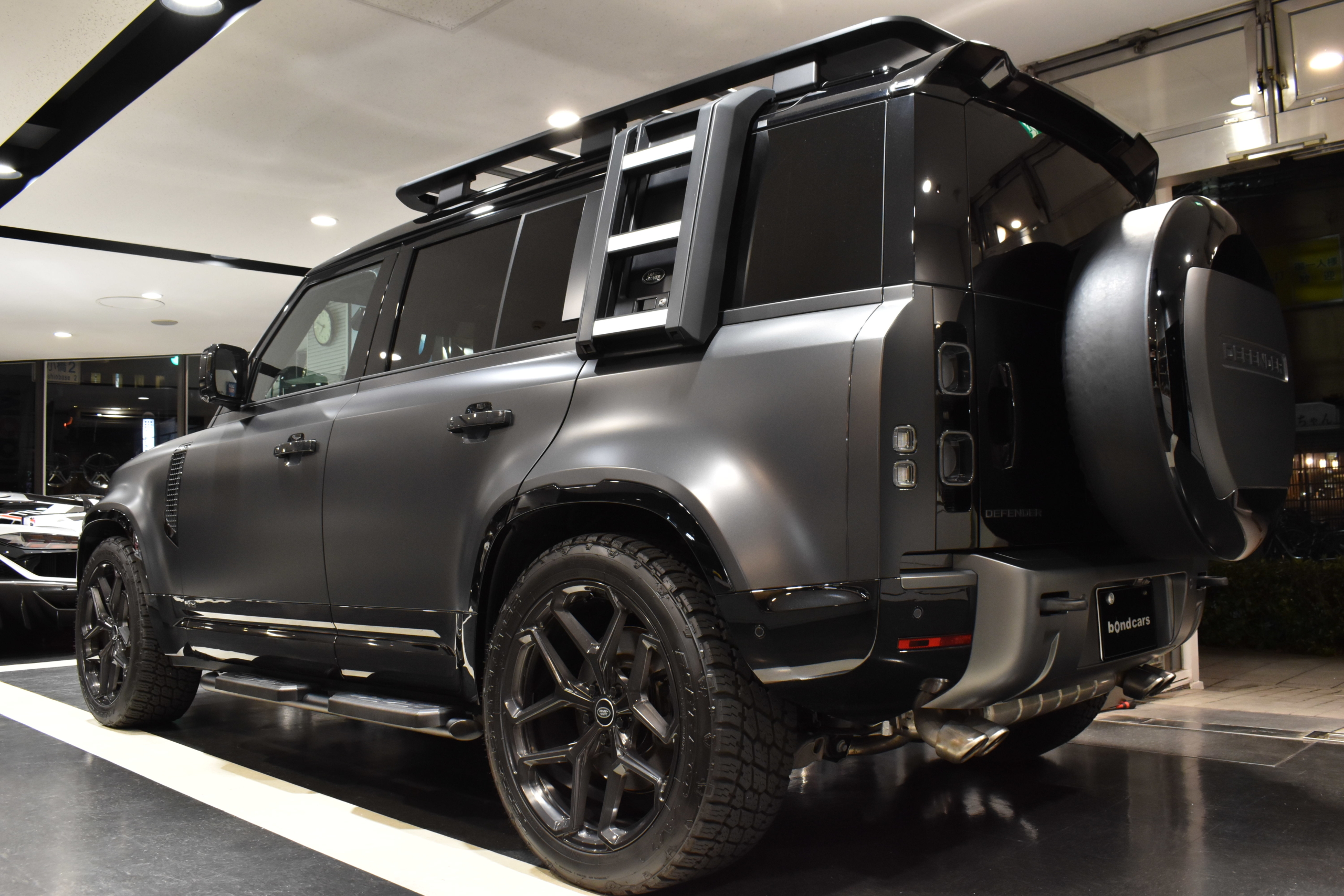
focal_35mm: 30
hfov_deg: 61.9
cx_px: 672
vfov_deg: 43.6
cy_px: 448
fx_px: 1120
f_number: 8
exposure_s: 1/30
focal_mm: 20
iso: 1400
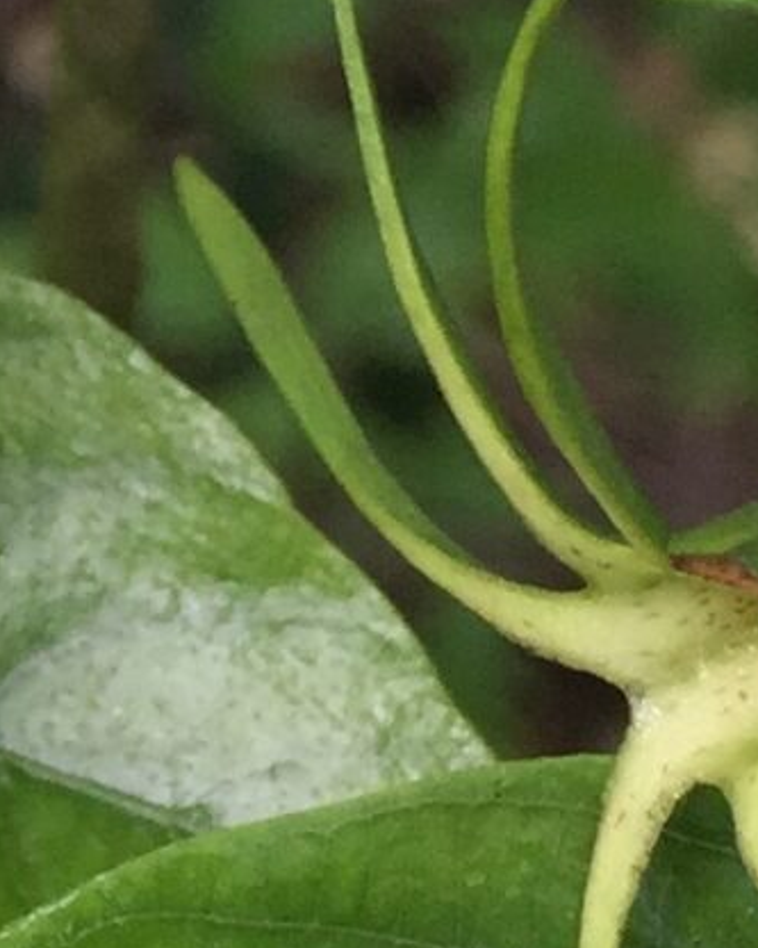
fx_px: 4878
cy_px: -189
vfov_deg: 10.9
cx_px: -897
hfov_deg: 8.3
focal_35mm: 174
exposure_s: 1/120
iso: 40
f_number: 2.2
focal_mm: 4.15
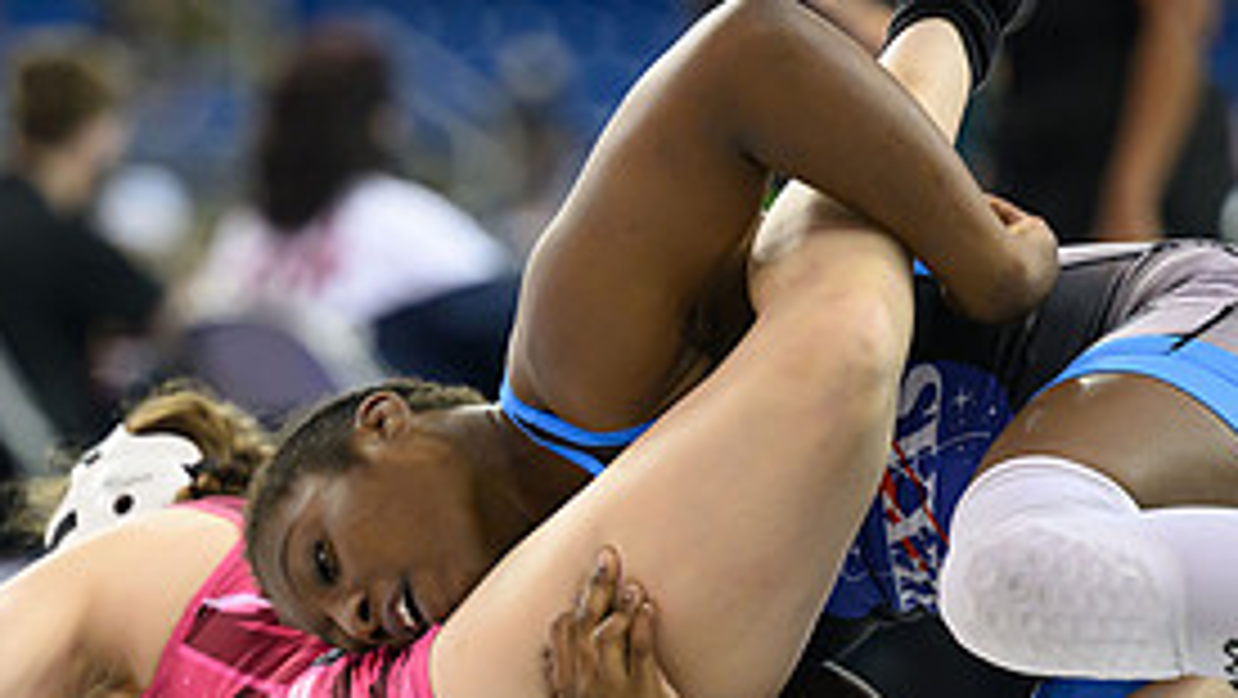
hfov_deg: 5.9
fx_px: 11955
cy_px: 691
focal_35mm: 364
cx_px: 495
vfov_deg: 3.3
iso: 3200
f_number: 2.8
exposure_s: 1/800
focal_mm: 165
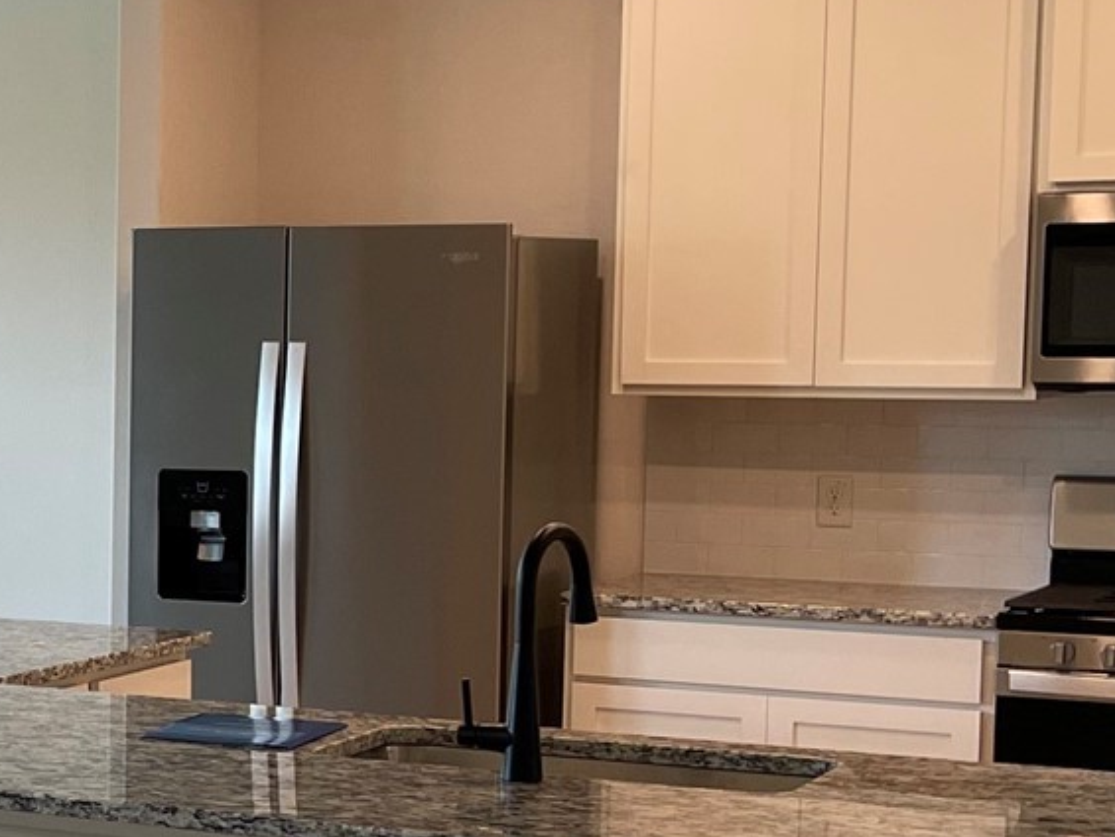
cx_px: -471
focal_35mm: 94
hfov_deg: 18.8
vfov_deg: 15.7
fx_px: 3029
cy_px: 510
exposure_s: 1/120
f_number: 1.6
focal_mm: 5.1
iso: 100
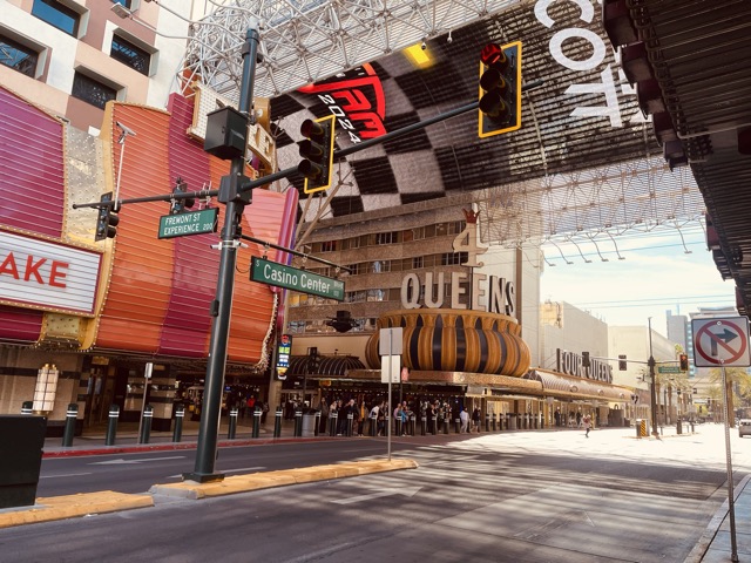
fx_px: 542
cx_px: 376
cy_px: 282
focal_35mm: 25
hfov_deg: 69.4
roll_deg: -3.3
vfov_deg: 54.9
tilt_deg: +10.5
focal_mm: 5.1
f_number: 1.6
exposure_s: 1/535
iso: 40
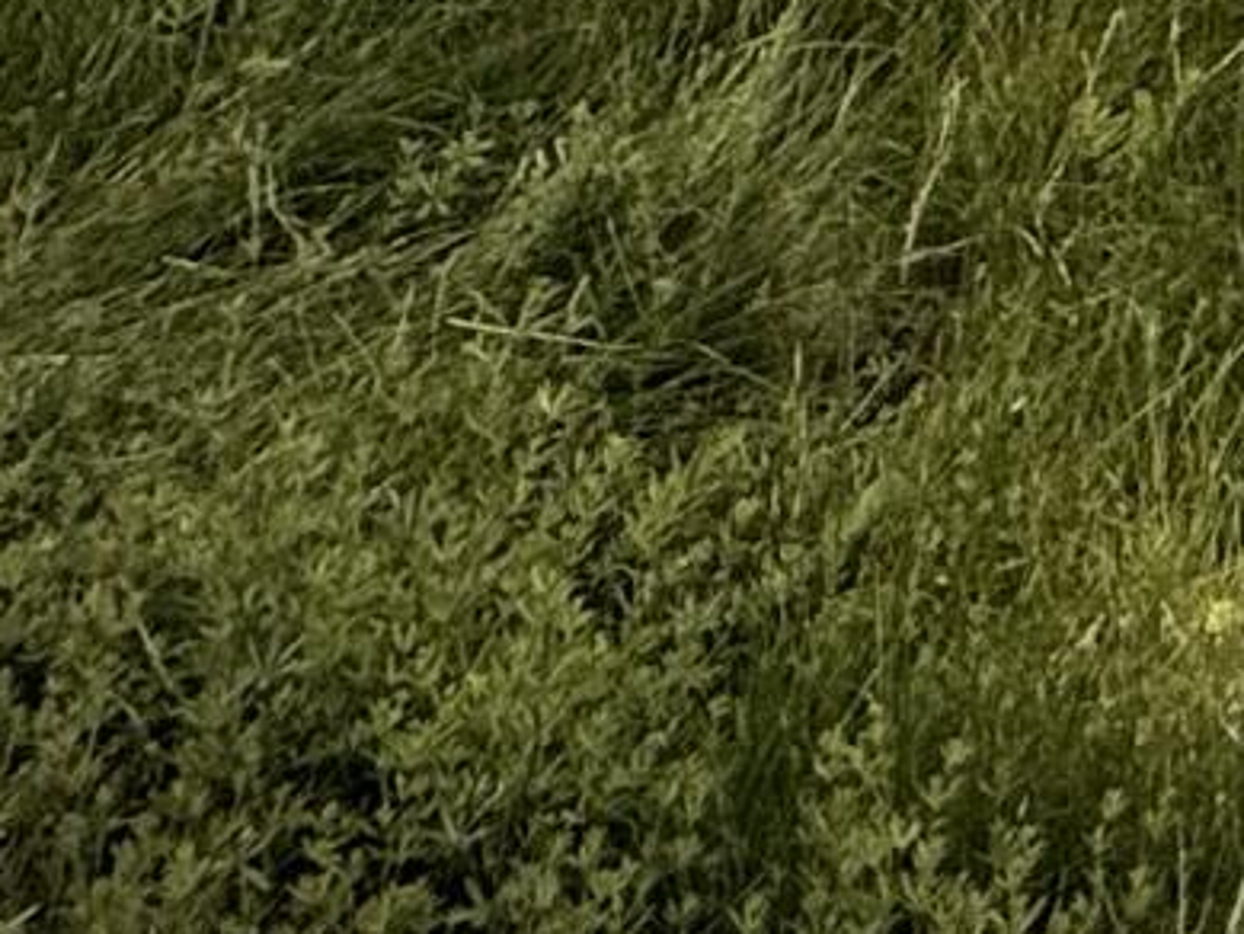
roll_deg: +0.3
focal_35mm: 108
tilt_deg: +0.2
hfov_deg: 12.8
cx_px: 3179
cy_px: -2054
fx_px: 3882
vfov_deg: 9.7
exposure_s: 1/2024
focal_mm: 2.22
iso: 50
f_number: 2.2
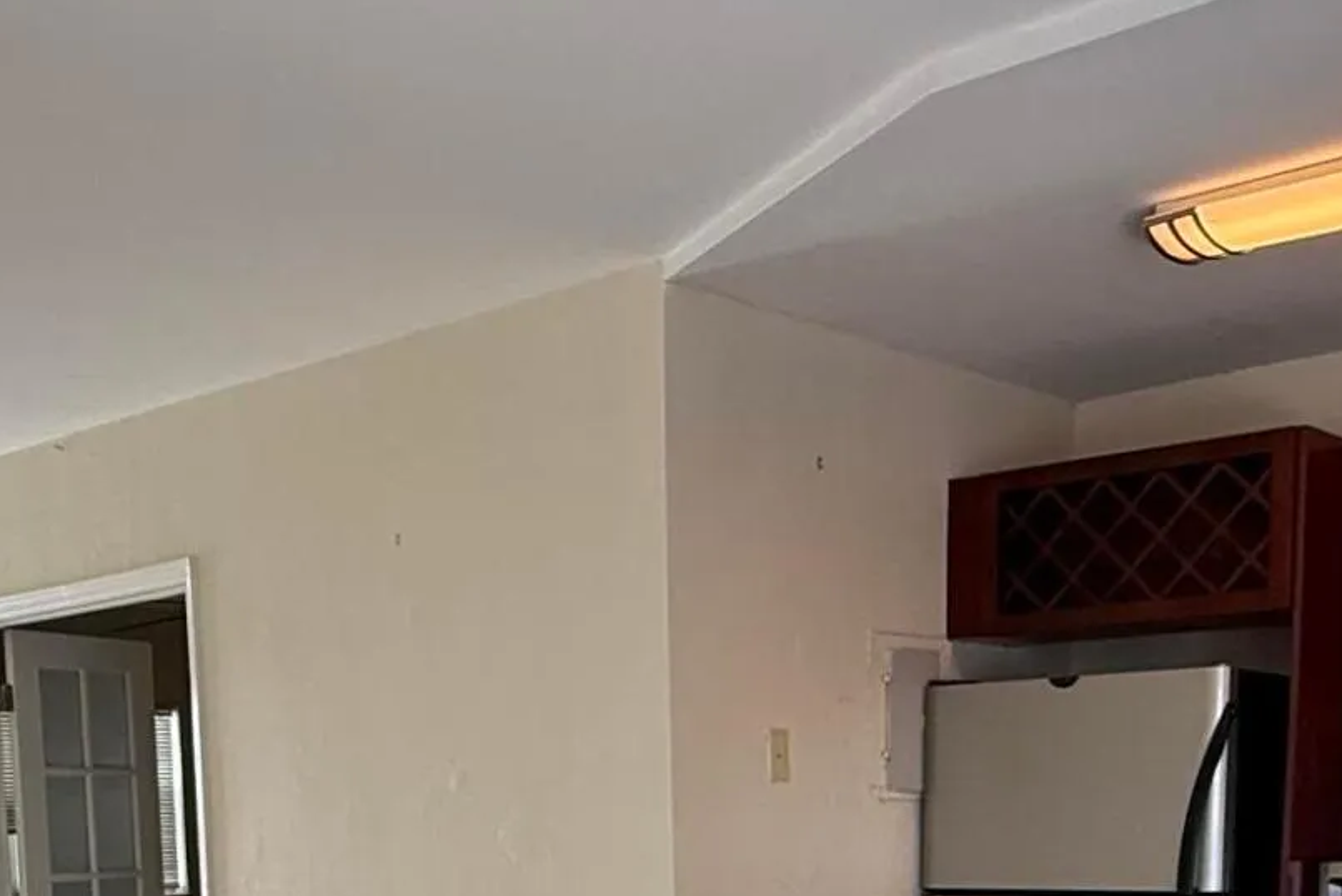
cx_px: 586
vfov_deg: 23.6
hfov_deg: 38.1
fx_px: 1939
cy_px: 1093
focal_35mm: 52
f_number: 2.2
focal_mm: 2.22
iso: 80
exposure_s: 1/99
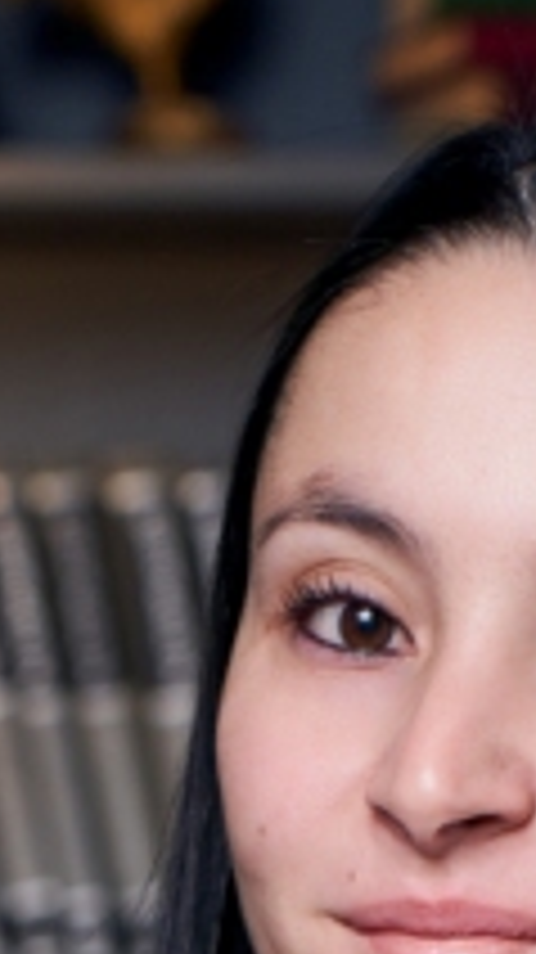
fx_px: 9617
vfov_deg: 5.6
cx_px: 232
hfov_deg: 3.2
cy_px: 1827
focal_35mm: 380
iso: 160
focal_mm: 75
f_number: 4
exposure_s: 1/125
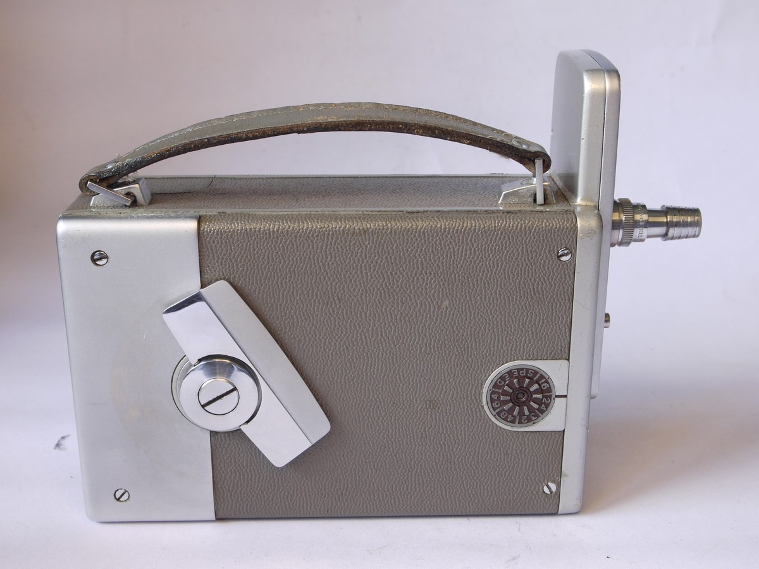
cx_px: 380
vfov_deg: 28.0
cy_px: 284
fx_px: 1140
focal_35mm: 52
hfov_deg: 36.8
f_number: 9
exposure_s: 1/13
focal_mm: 26
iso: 400
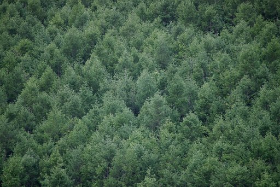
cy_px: 94
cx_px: 140
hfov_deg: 6.9
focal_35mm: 300
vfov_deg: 4.6
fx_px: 2335
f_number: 5.6
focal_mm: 200
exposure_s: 1/200
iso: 200
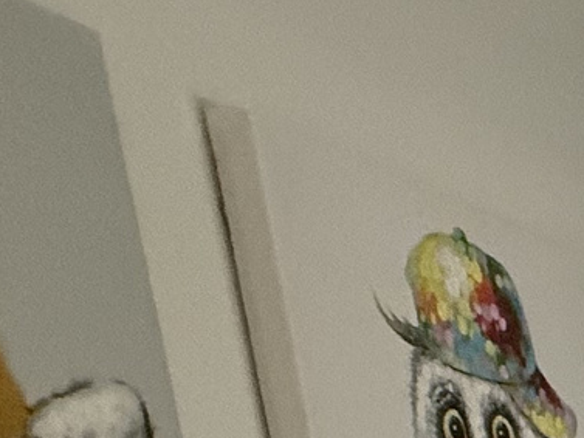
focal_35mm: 76
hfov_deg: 14.1
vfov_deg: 16.9
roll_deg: +2.2
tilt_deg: -10.8
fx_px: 1283
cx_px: 1484
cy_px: 724
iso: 400
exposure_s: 1/60
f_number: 2.2
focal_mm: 2.22
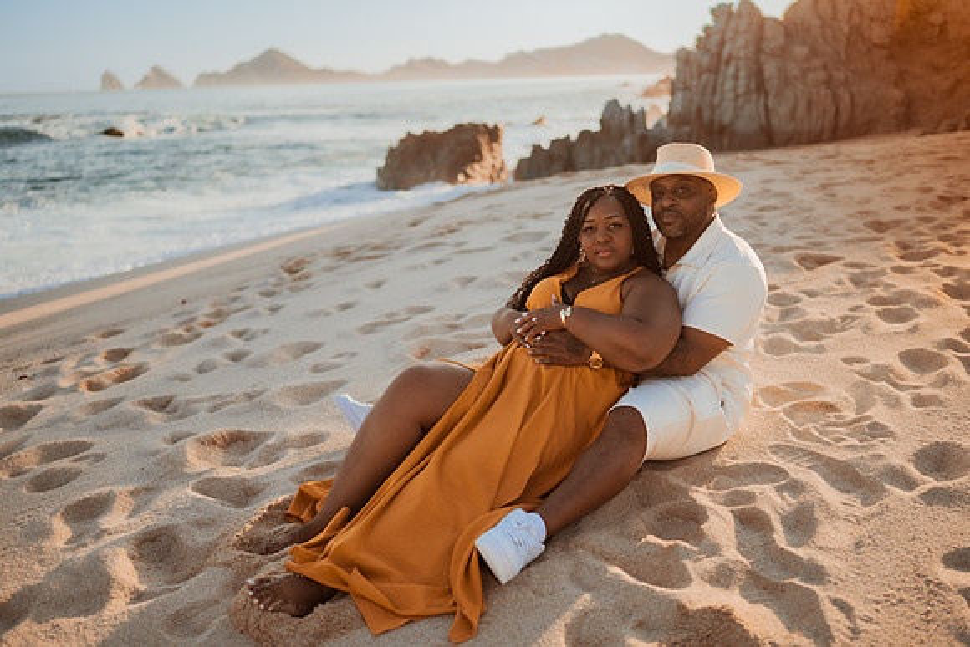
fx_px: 943
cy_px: 324
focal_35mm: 35
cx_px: 485
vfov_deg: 37.9
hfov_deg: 54.4
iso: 100
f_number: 1.8
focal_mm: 35
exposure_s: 1/1600
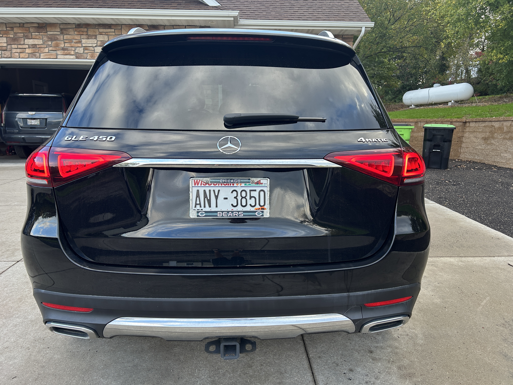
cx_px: 256
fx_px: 385
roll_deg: +0.4
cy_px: 192
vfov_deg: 53.1
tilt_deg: -9.6
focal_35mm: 26
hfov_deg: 67.3
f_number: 1.5
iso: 64
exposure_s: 1/300
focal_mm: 5.7
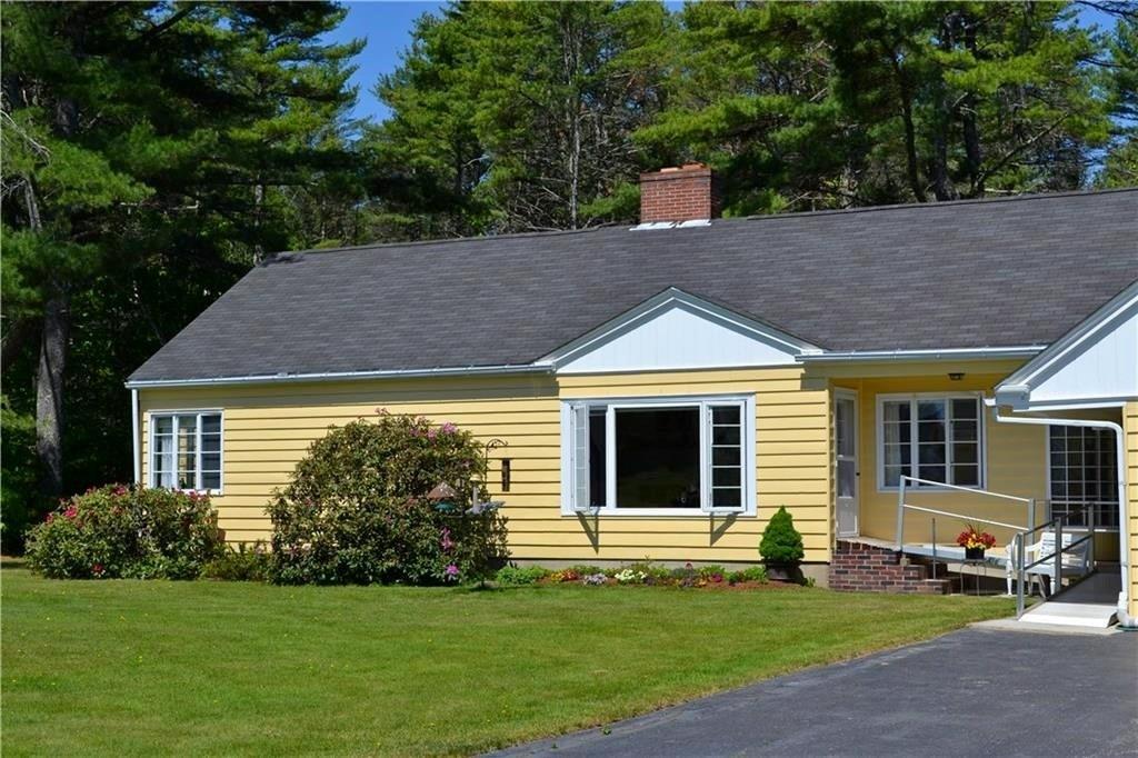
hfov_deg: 35.1
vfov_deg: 23.8
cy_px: 379
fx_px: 1801
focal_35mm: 57
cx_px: 569
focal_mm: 38
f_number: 9
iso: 100
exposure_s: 1/320
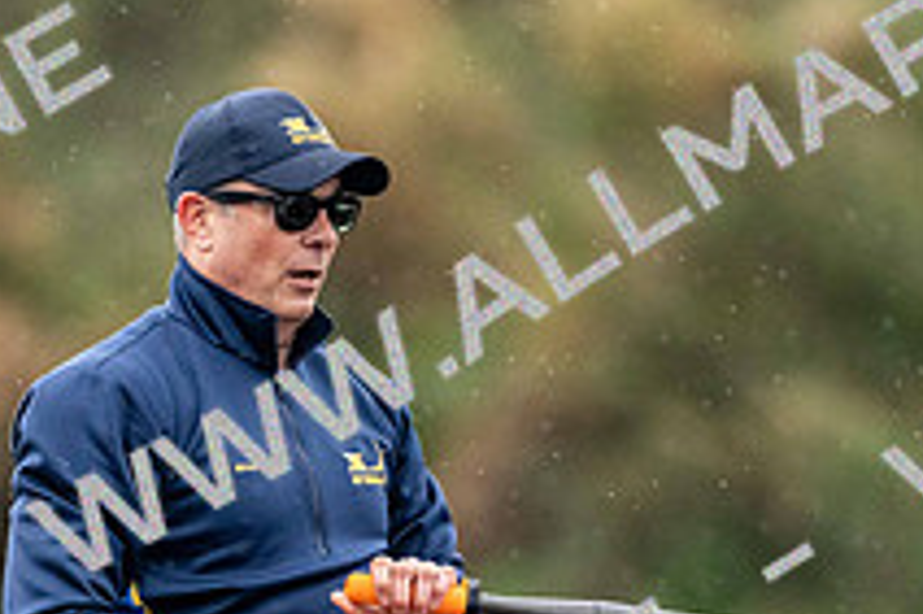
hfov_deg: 1.3
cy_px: 586
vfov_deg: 0.8
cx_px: 566
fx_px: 42040
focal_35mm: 1641
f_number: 4
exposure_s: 1/2500
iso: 3600
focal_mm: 600
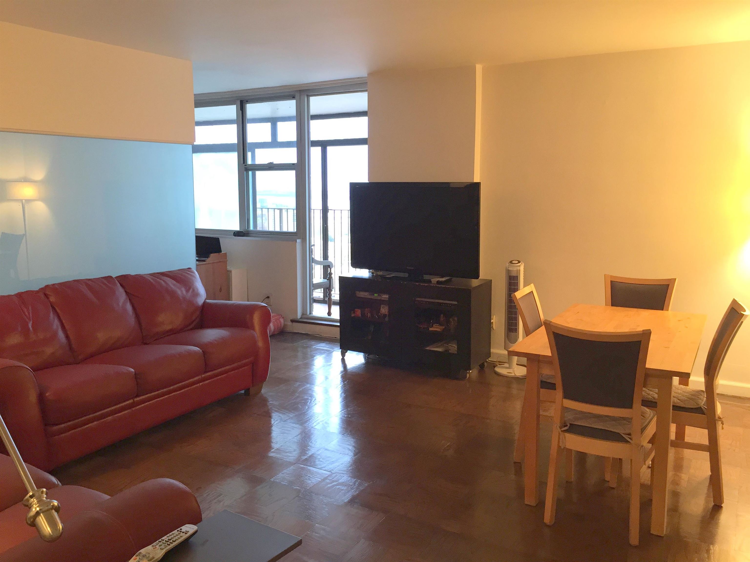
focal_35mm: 29
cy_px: 281
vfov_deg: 48.2
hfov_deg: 61.7
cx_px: 375
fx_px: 628
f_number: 2.2
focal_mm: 4.15
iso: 100
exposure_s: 1/30
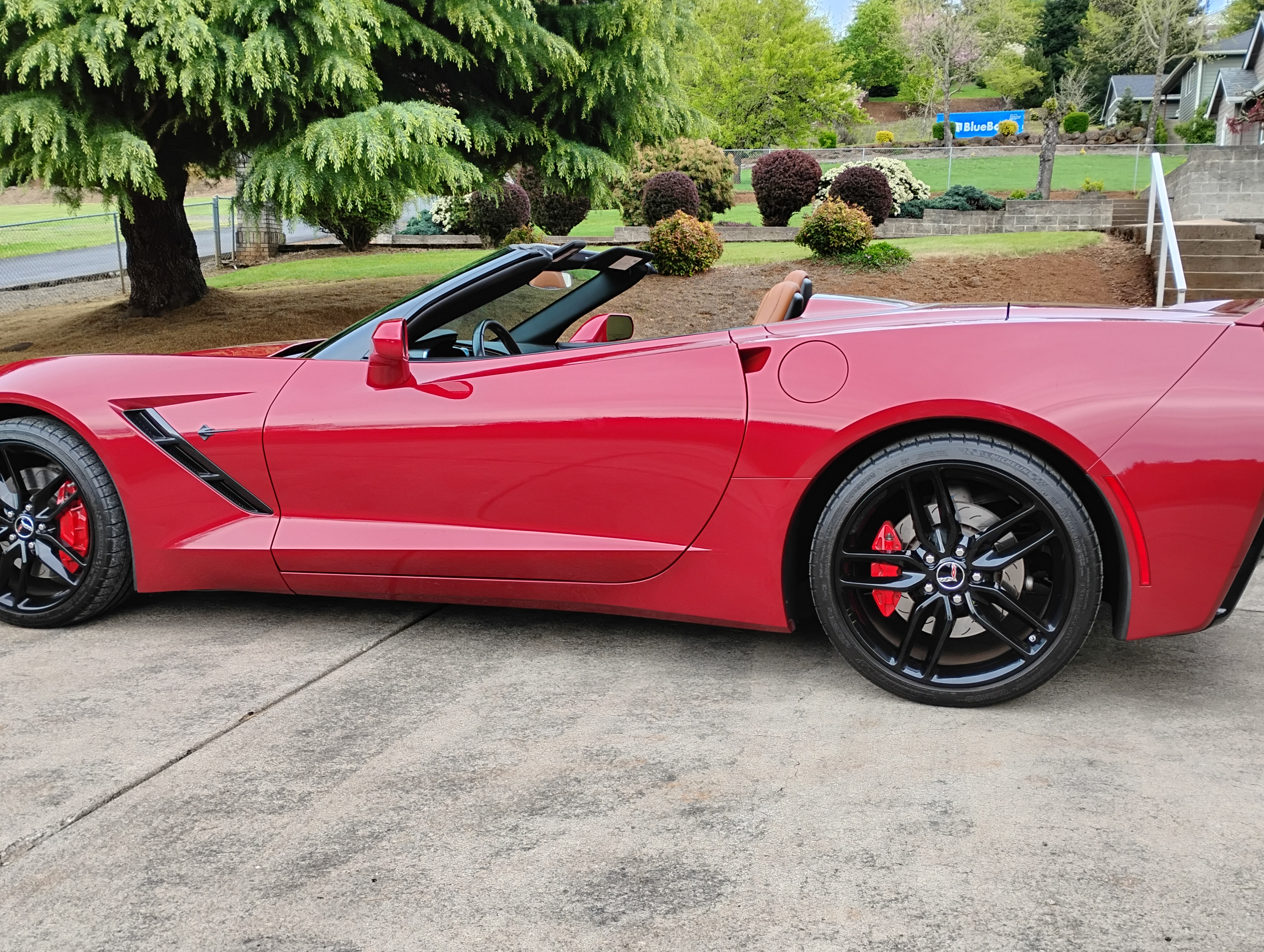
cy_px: 497
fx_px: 1207
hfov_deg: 55.3
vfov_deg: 43.0
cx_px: 604
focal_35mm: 33
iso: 142
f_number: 1.8
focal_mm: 4.26
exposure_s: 1/120
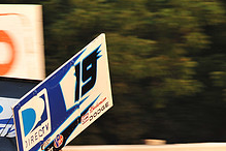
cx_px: -32
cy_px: 171
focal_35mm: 489
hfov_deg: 4.2
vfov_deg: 2.8
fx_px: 3070
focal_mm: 185
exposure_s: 1/320
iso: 640
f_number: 8
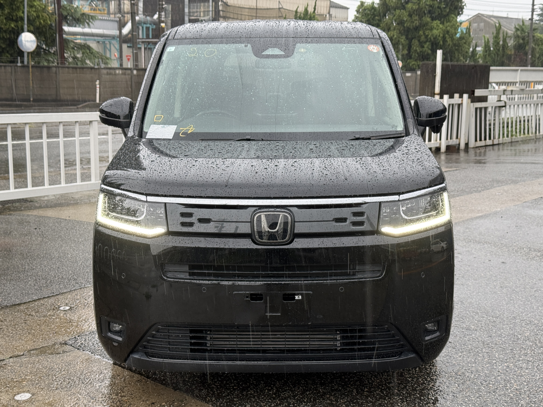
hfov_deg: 39.7
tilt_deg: -9.3
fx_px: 753
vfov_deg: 30.3
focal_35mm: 48
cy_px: 204
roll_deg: -0.6
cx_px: 272
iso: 50
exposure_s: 1/156
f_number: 1.78
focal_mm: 6.76
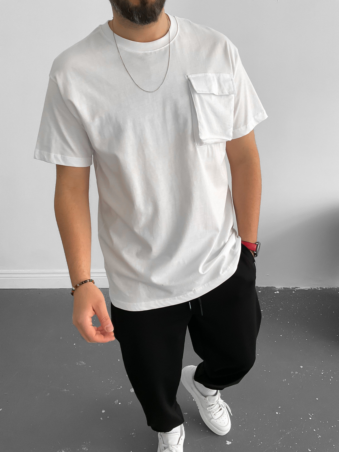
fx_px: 379
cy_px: 226
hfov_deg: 48.2
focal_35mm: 29
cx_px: 170
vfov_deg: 61.7
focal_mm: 3
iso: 64
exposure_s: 1/120
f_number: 1.8
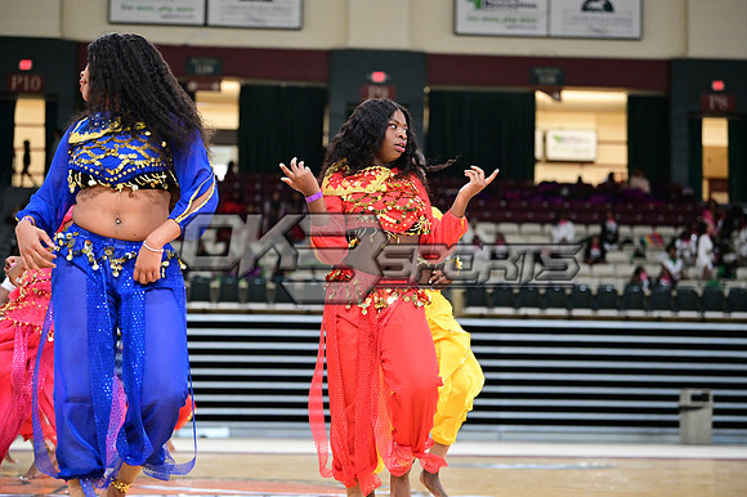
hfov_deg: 25.4
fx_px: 1659
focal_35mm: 80
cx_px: 374
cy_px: 248
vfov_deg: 17.0
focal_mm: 80
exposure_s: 1/1000
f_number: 3.2
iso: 6400
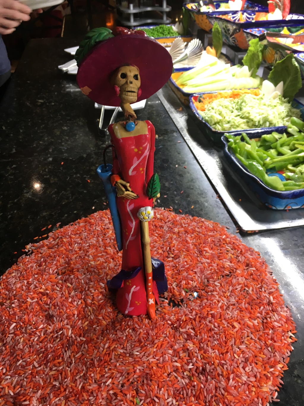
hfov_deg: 48.2
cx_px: 152
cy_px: 203
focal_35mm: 29
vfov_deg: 61.7
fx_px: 340
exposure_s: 1/30
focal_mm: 4.15
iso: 64
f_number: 2.2
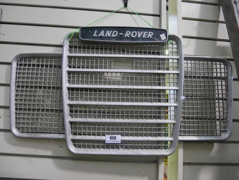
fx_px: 166
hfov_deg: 71.6
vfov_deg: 56.9
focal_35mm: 24
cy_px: 90
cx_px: 120
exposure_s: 1/125
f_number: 4
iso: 3200
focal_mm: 12
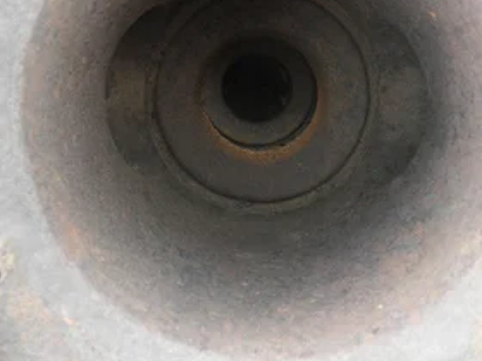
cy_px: 108
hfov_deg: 46.8
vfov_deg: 35.5
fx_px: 557
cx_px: 234
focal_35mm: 40
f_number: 3
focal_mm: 5
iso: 125
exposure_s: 1/30
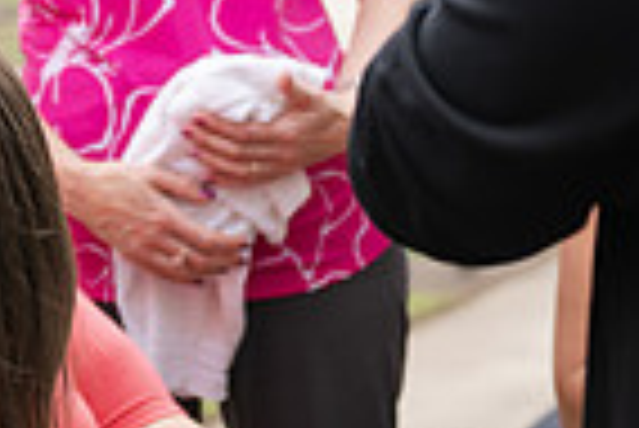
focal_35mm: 224
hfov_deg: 9.1
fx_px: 3980
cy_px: -286
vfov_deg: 6.1
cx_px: -117
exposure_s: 1/320
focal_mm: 55
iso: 100
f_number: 3.5
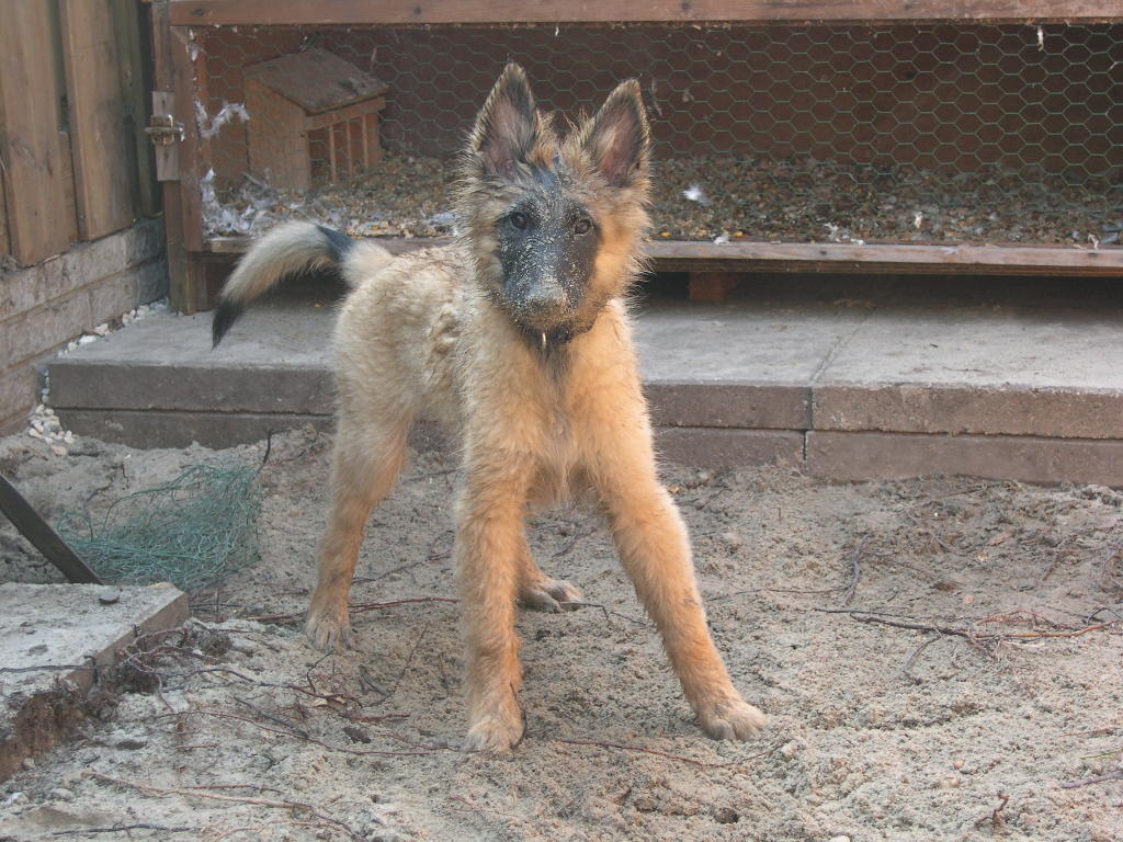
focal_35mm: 72
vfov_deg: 20.4
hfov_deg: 27.0
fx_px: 2336
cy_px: 421
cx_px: 562
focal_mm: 15.3
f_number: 3.8
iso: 100
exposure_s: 1/55.1
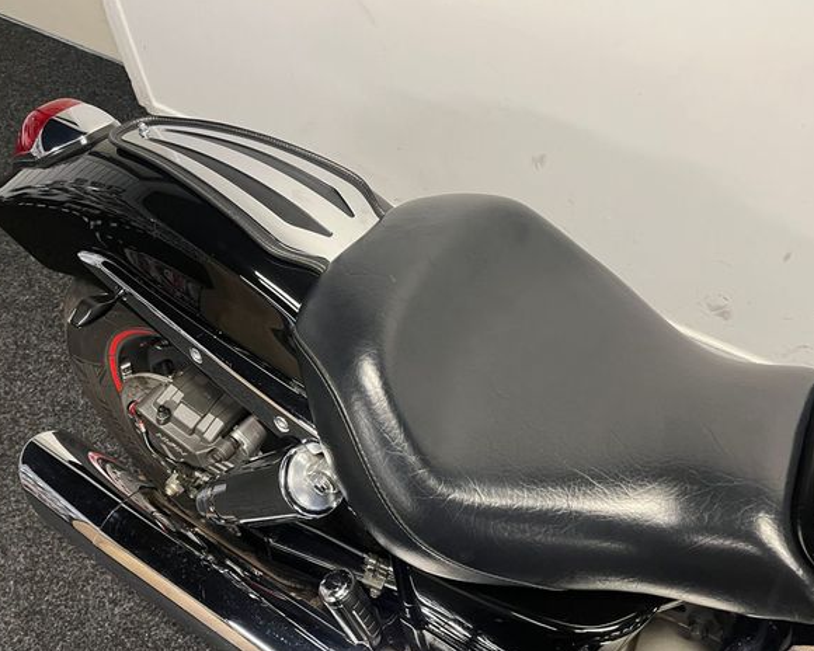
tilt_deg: -53.1
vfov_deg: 51.5
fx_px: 675
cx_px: 408
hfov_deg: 62.2
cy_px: 331
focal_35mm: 28
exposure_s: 1/50
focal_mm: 5.1
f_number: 1.6
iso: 160
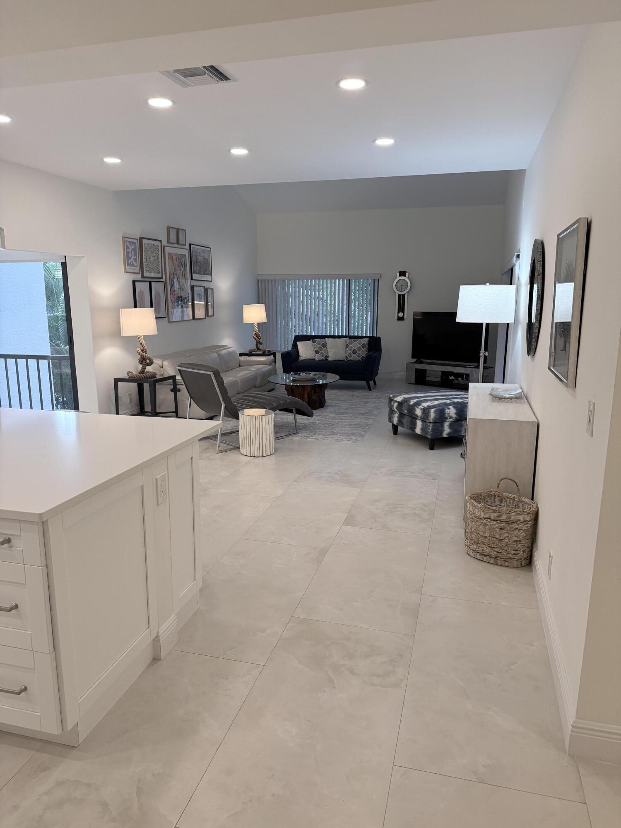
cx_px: 310
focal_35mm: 24
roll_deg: +0.0
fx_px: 574
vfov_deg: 71.6
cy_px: 414
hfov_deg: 56.8
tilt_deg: -11.2
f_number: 1.78
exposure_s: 1/172
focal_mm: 6.76
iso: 200
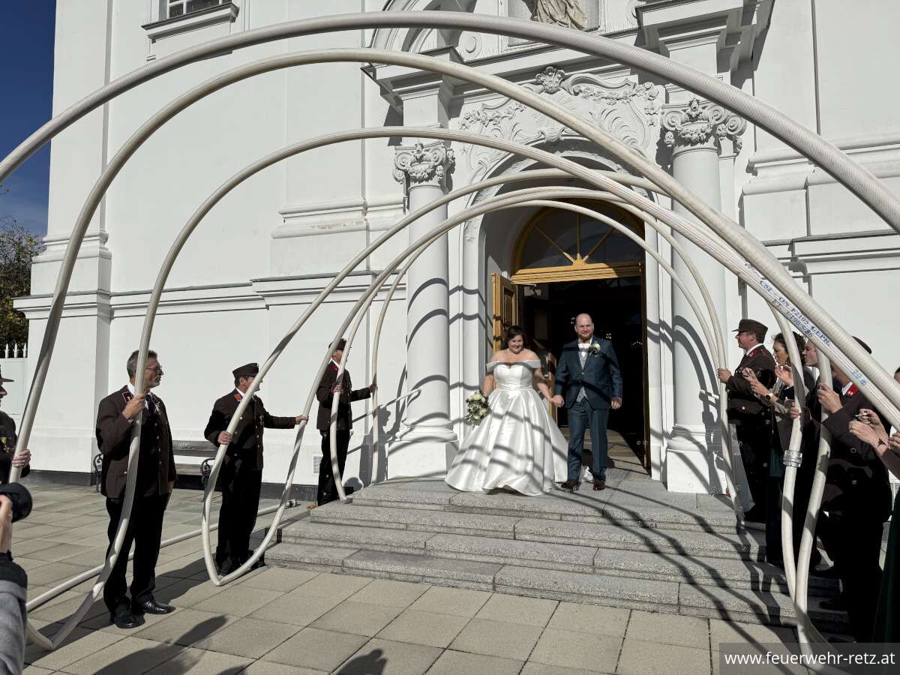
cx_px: 450
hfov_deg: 71.6
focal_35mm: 24
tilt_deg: +2.1
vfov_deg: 56.8
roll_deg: +1.6
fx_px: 624
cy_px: 338
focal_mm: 6.76
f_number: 1.78
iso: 64
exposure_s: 1/15152
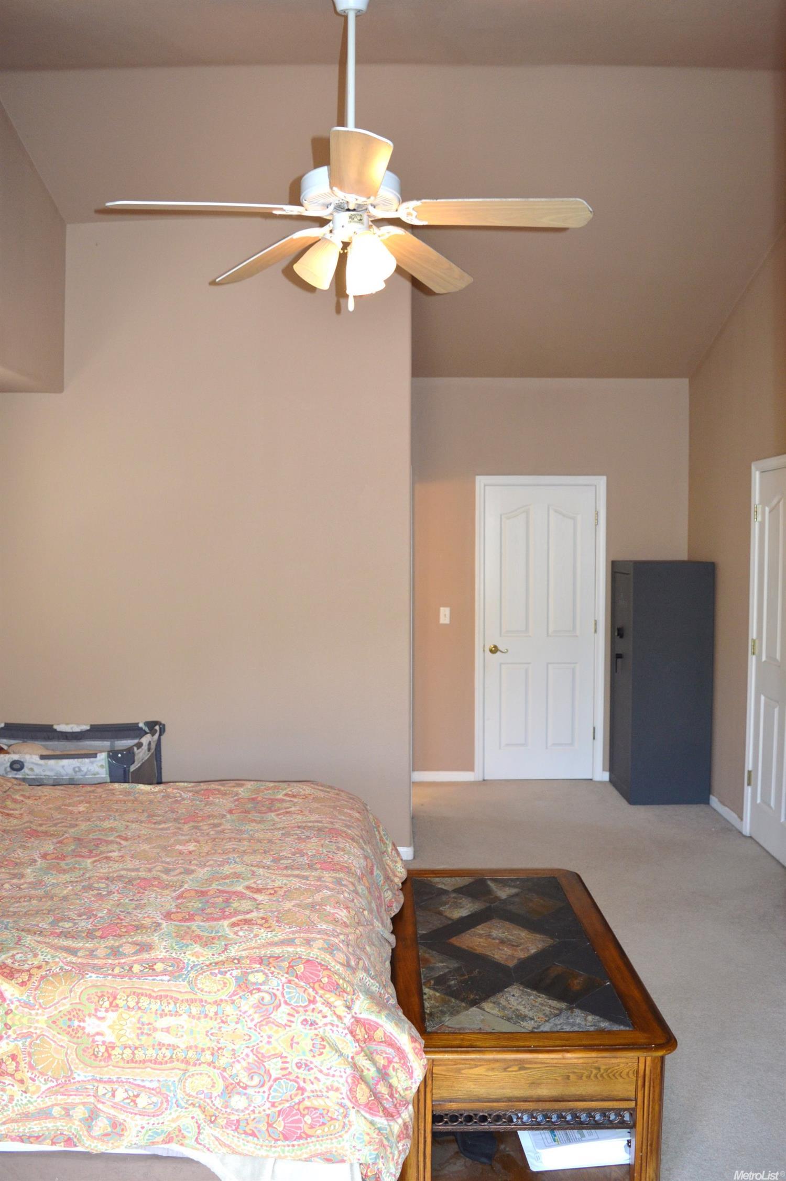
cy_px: 590
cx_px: 393
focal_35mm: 27
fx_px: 886
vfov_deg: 67.4
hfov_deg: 47.9
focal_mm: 18
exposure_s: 1/100
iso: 400
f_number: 4
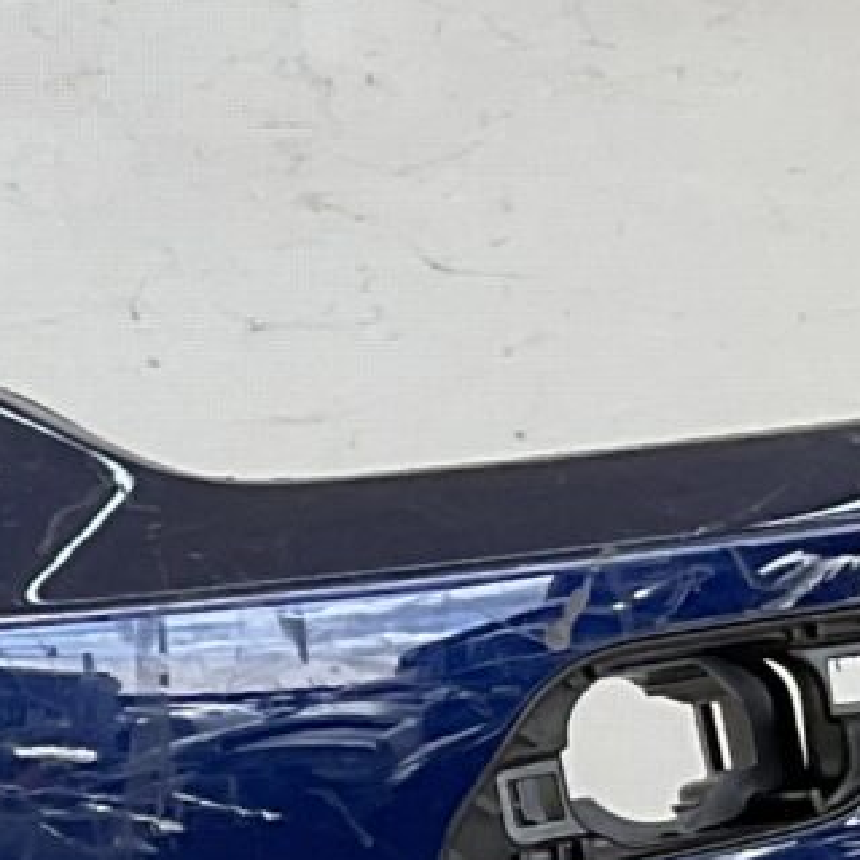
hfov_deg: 7.9
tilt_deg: -8.7
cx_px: -1279
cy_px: 763
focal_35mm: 205
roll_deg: -2.3
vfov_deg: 8.5
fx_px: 5762
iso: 16
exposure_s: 1/256
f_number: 1.8
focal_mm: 3
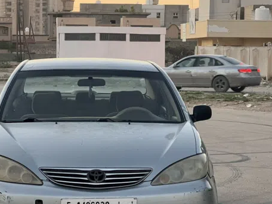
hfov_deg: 18.2
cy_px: 134
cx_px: 96
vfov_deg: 13.7
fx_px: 849
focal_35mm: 108
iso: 160
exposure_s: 1/99
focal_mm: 9
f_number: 2.8
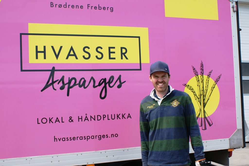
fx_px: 291
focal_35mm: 42
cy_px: 83
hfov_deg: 46.4
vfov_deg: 31.9
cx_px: 124
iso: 200
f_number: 10
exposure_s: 1/200
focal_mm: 28
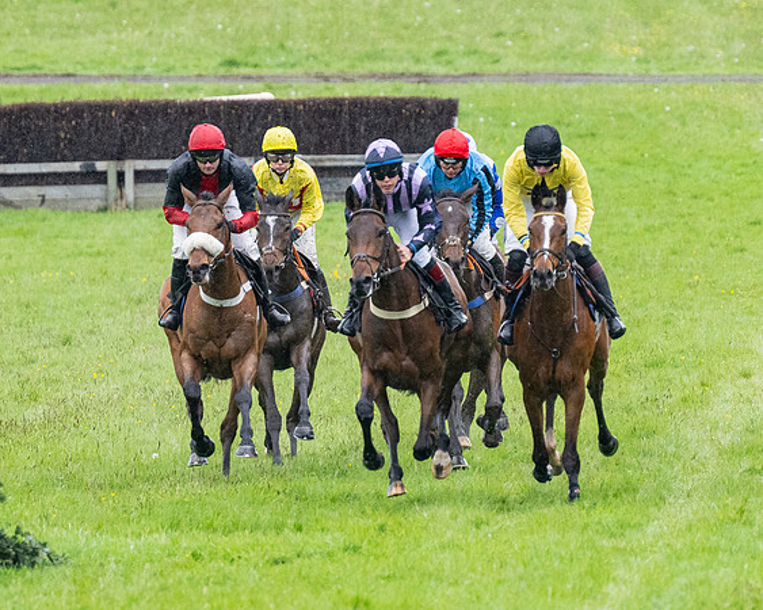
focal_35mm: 712
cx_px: 428
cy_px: 274
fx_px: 16068
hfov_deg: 2.7
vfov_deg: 2.2
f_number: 4
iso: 1000
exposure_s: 1/1000
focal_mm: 250
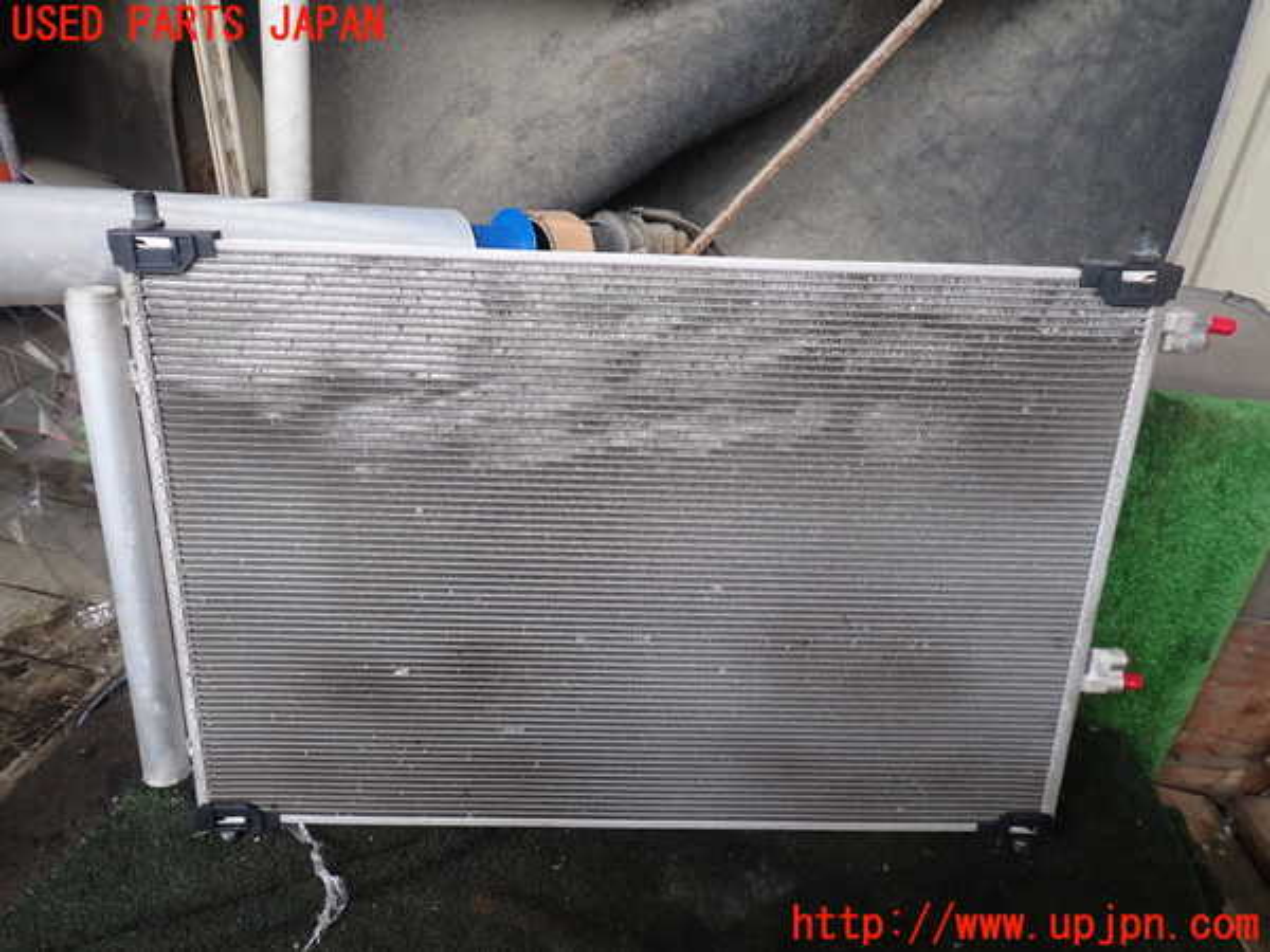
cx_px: 635
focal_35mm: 25
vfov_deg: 54.9
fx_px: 917
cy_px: 476
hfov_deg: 69.4
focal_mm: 4.5
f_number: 2
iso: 200
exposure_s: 1/50
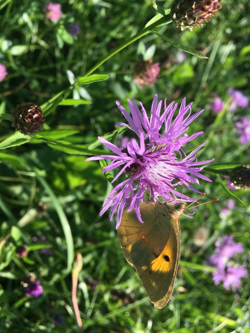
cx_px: 125
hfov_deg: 48.2
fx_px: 279
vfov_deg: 61.7
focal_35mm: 29
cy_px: 166
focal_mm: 4.15
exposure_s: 1/894
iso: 25
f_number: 2.2
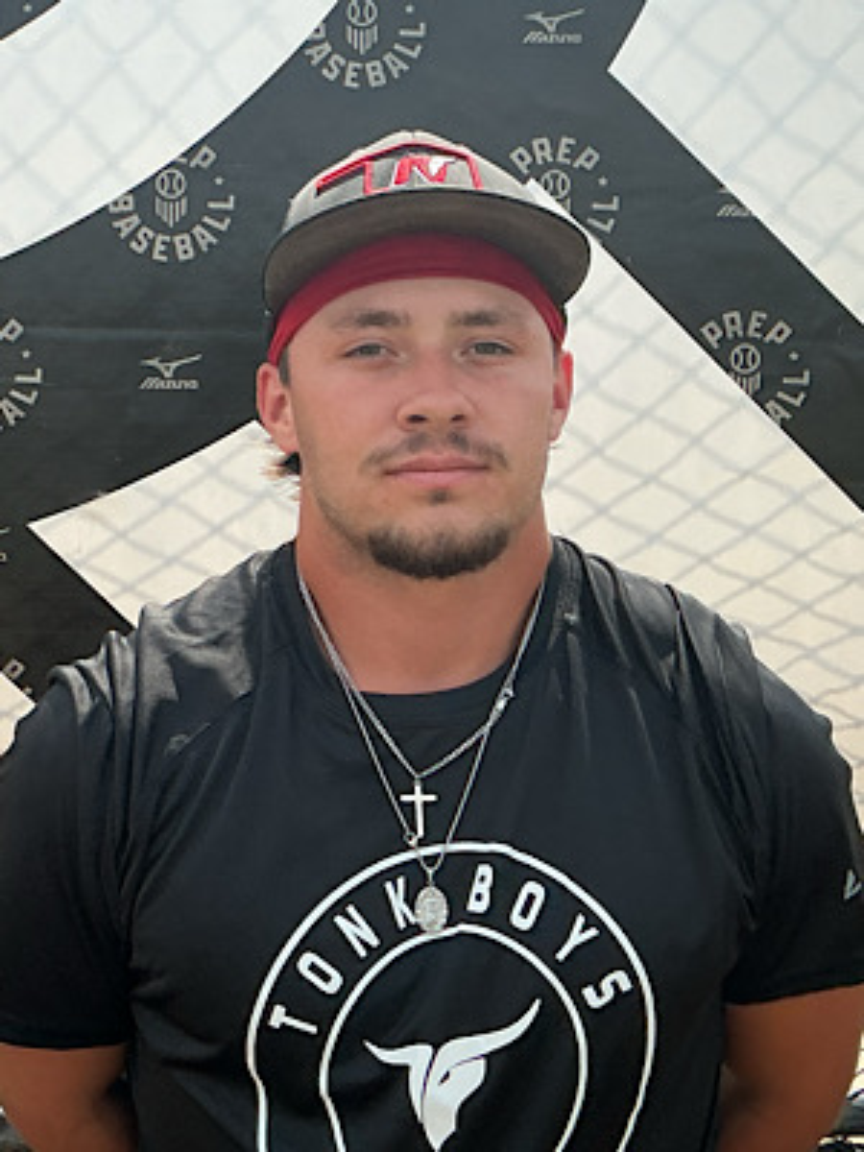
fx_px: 965
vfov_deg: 61.7
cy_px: 576
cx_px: 432
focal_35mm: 29
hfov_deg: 48.2
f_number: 1.8
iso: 25
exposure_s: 1/1311
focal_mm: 3
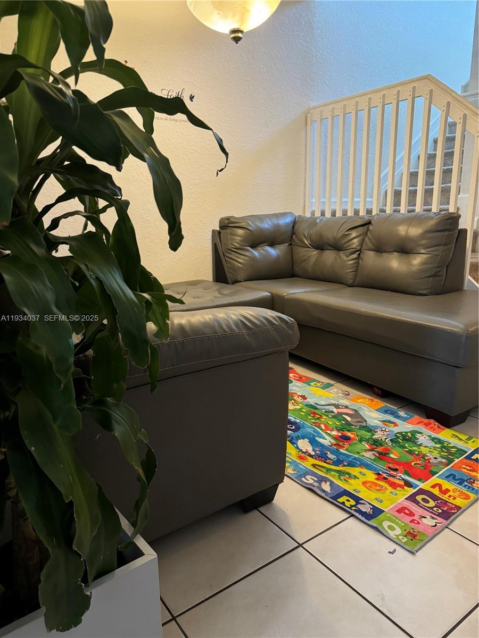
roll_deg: +1.7
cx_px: 240
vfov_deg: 71.6
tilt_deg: -13.4
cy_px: 319
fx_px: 443
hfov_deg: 56.8
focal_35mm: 24
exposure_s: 1/60
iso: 640
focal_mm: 6.76
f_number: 1.78
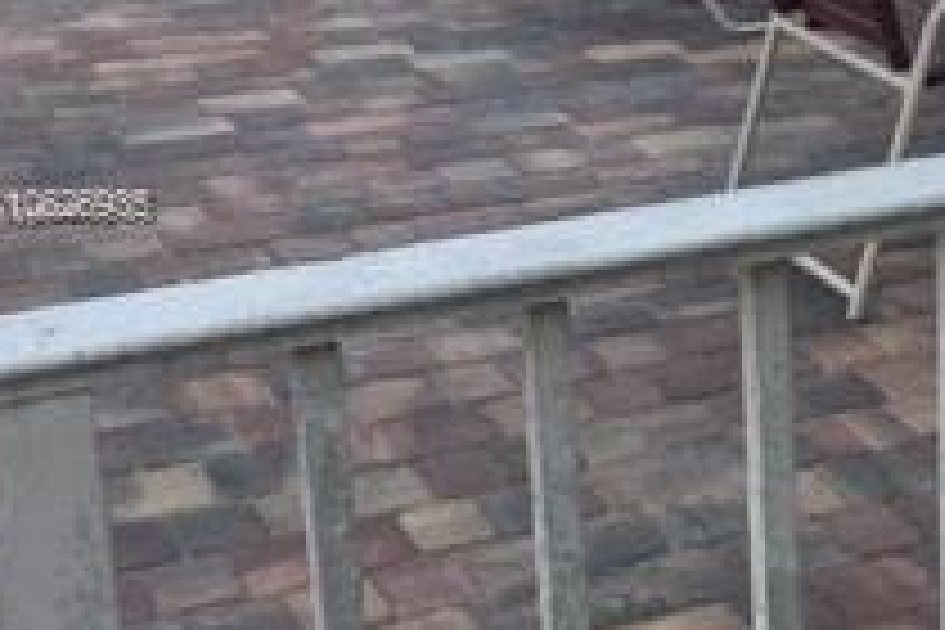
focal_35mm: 92
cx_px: 954
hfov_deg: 21.3
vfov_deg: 14.8
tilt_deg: -16.4
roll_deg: -0.7
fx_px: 2415
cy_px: 207
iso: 25
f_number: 2.2
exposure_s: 1/481
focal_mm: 4.15
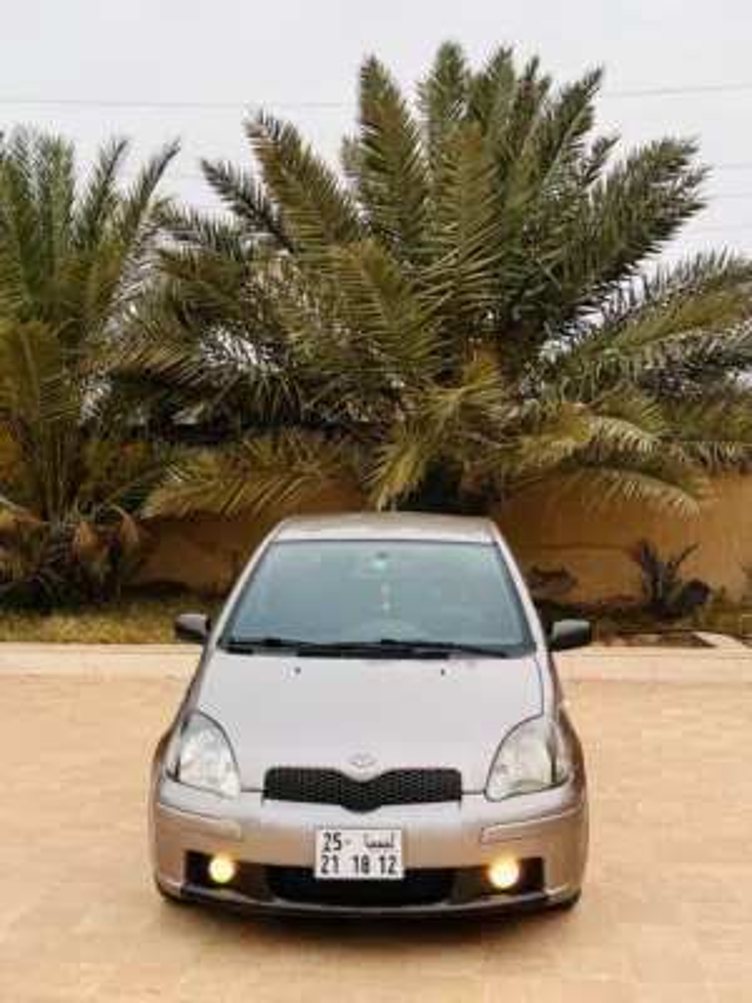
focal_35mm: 26
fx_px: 753
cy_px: 502
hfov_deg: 53.1
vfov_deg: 67.3
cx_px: 376
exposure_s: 1/220
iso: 40
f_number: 1.5
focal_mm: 5.7
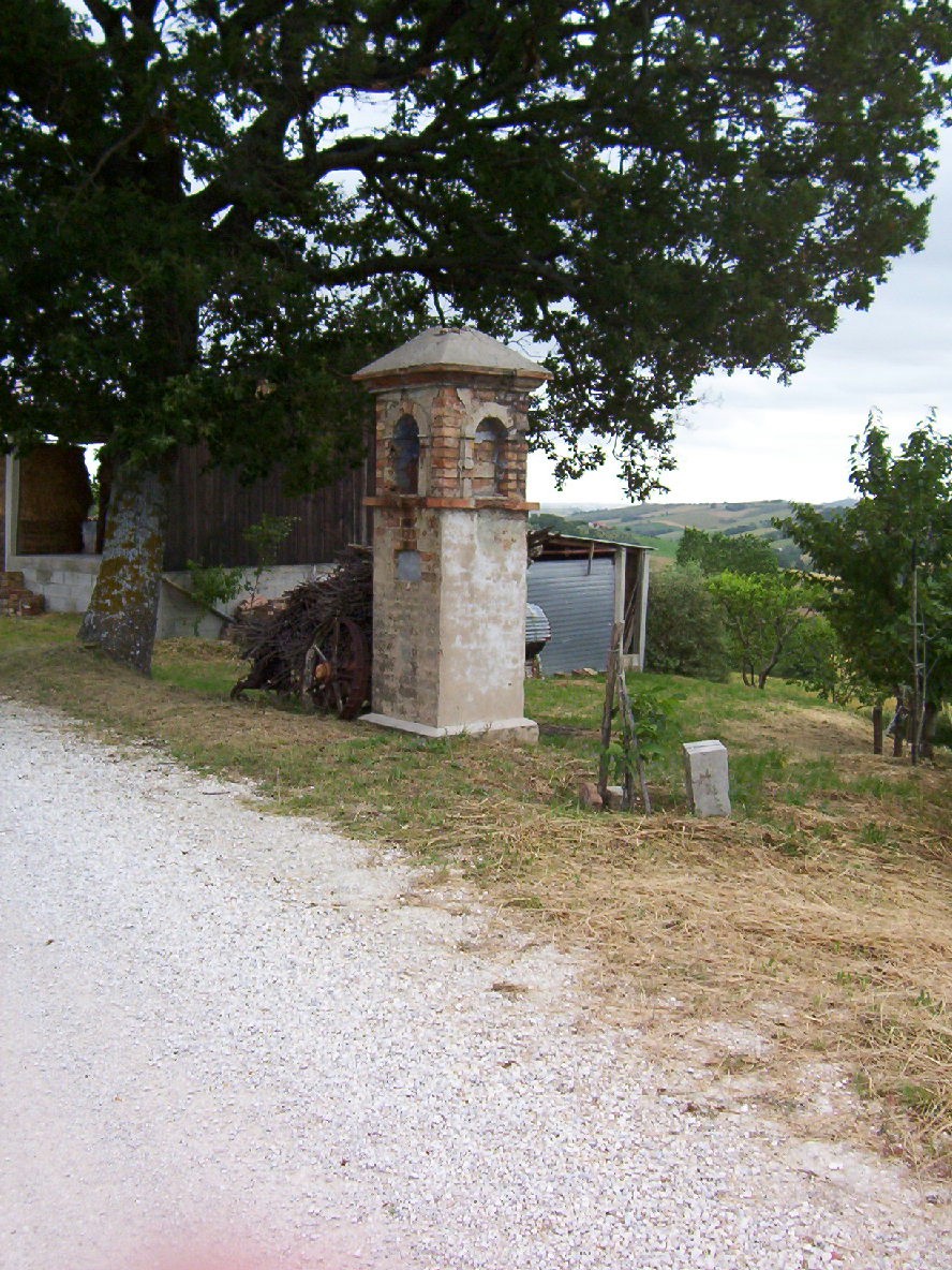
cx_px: 476
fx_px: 1320
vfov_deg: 51.4
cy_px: 635
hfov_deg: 39.7
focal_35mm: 36
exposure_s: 1/426
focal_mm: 5.54
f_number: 2.76
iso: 100
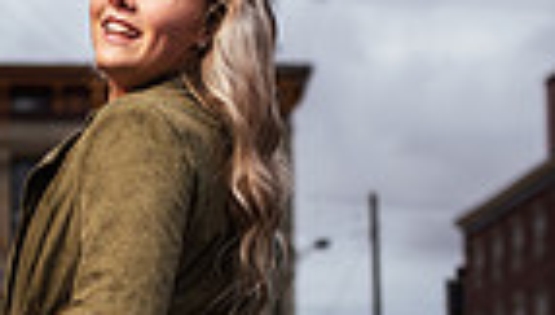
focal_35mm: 115
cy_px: 490
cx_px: 101
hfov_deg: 18.4
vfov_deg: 10.2
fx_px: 1695
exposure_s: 1/200
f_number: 1.6
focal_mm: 35
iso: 250
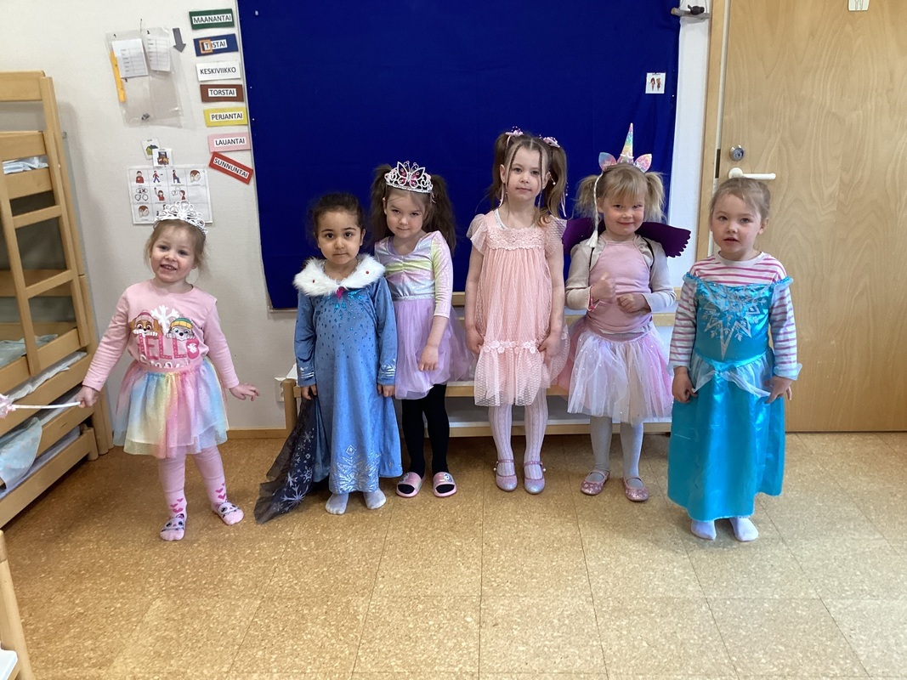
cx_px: 454
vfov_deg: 45.4
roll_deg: +2.0
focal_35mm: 31
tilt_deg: -17.9
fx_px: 812
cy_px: 340
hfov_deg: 58.4
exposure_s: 1/50
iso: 125
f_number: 2.4
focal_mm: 3.3
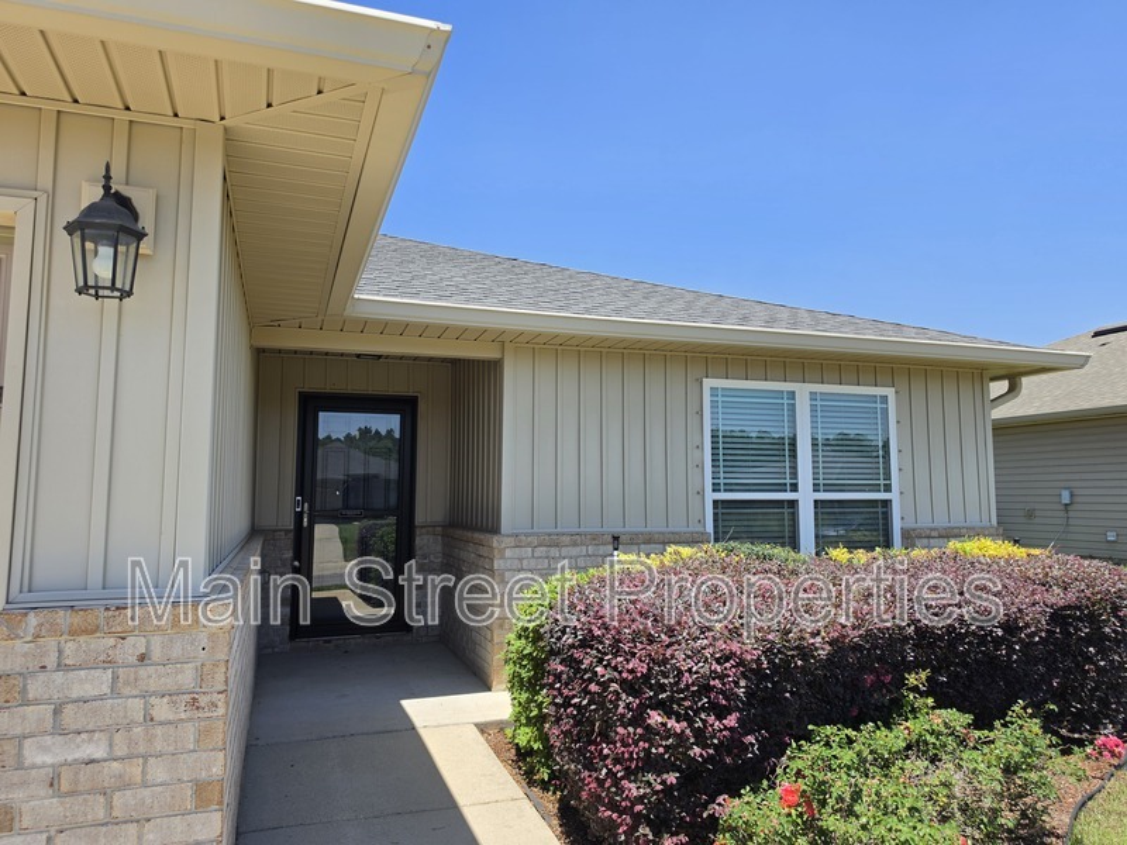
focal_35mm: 23
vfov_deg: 58.9
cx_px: 564
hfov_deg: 73.9
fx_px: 749
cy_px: 422
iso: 64
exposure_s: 1/4055
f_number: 1.4
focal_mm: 6.5
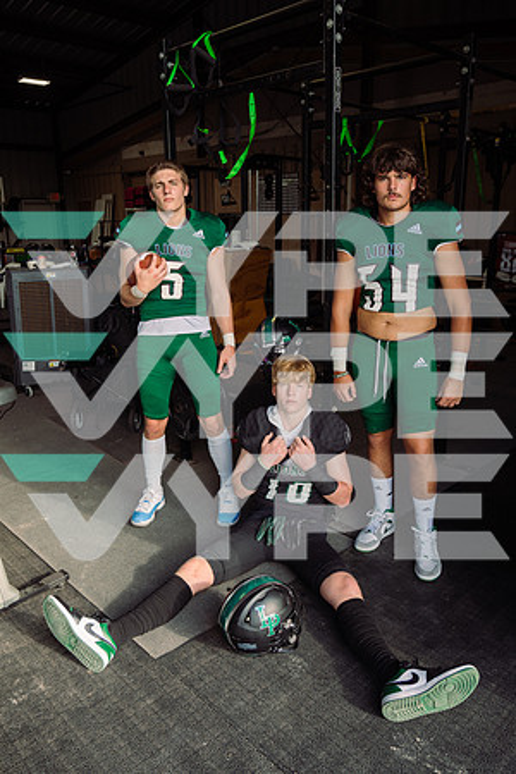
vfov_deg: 65.5
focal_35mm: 28
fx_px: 602
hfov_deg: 46.4
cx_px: 258
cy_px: 387
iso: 200
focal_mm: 28
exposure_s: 1/250
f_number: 4.5
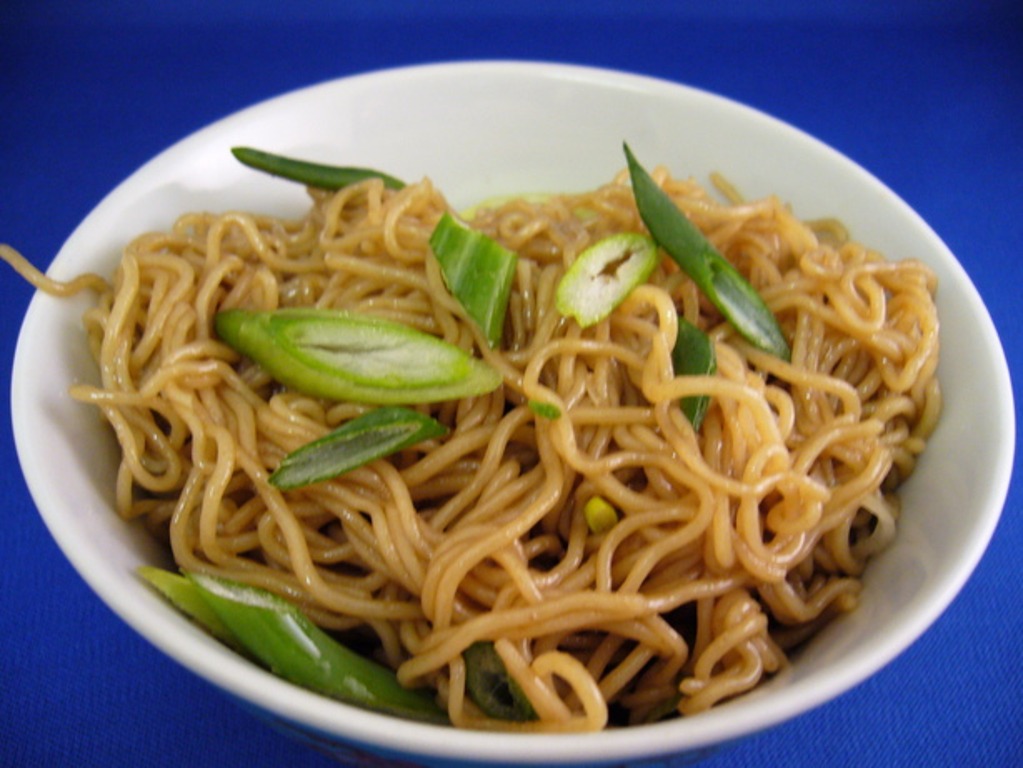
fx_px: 1035
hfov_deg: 52.6
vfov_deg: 40.7
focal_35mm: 35
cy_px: 384
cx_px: 512
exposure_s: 1/8
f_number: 2.8
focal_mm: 5.8
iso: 200
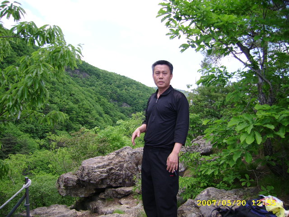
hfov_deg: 52.6
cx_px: 144
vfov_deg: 40.7
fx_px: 292
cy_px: 108
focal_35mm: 35
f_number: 2.8
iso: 50
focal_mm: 5.95
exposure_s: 1/353
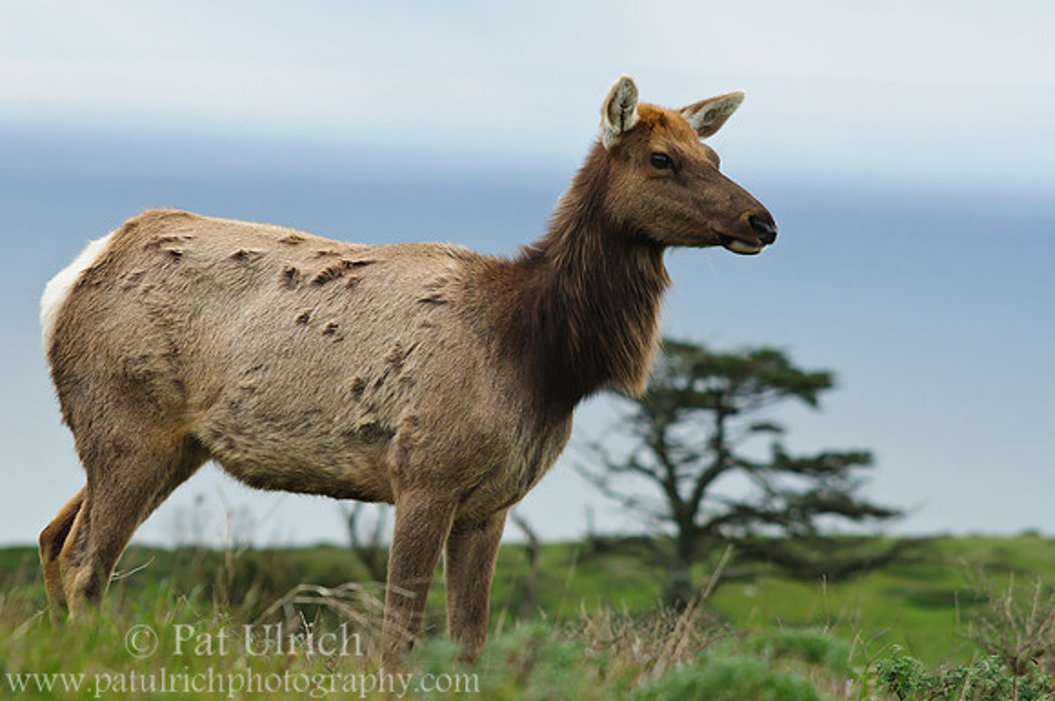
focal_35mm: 300
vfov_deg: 4.6
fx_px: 8779
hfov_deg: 6.9
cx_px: 528
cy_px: 350
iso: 640
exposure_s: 1/200
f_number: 8
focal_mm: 200
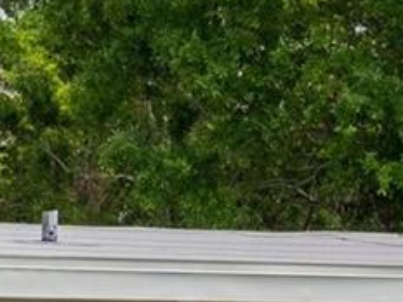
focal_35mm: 225
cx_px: 153
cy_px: 519
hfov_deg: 8.8
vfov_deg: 6.5
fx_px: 2619
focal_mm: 34
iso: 320
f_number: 9
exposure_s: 1/100
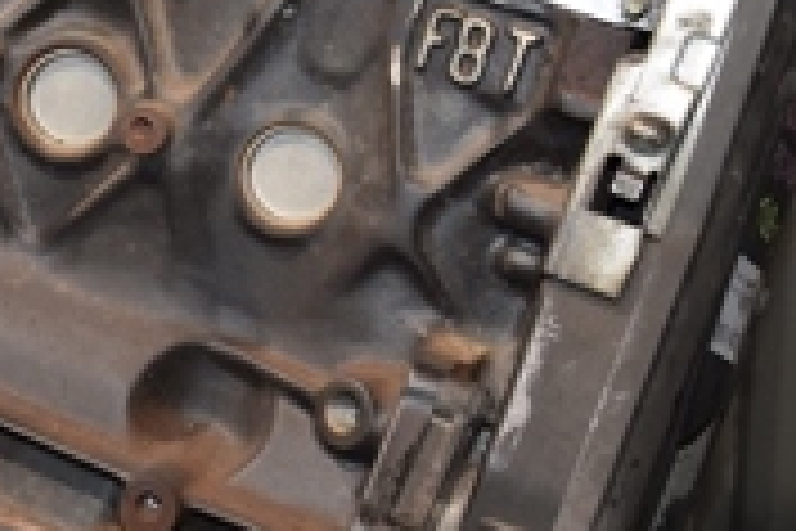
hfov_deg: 14.9
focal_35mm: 136
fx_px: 3003
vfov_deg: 10.1
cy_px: 171
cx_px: 90
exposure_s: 1/60
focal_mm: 25
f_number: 5
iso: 800
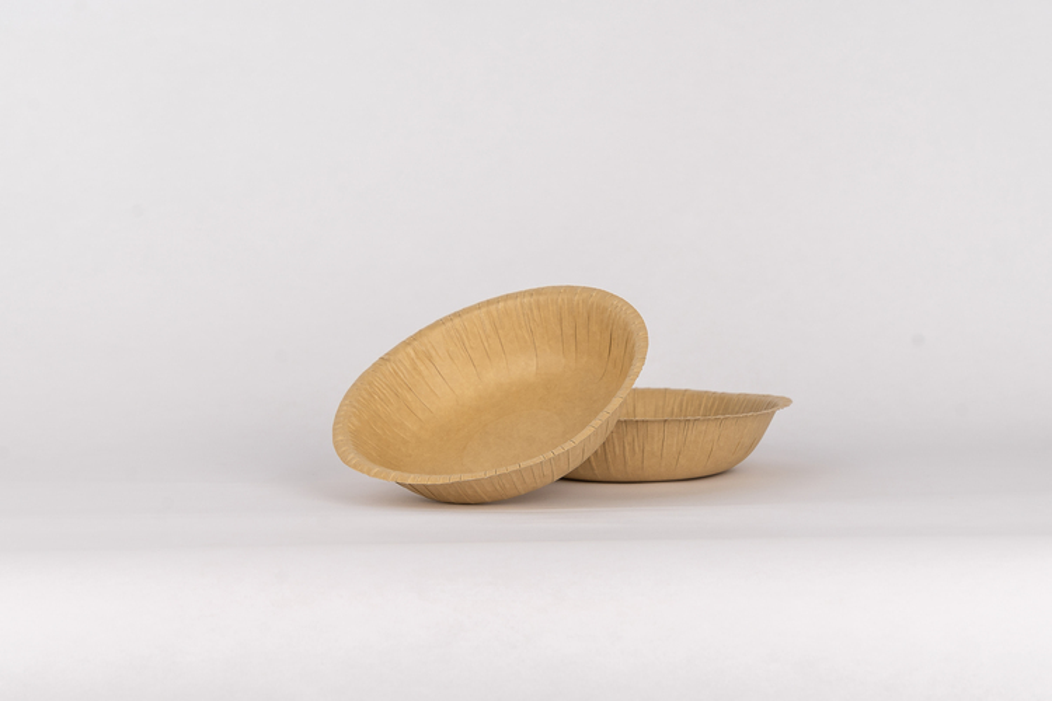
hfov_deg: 19.5
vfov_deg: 13.0
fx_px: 3068
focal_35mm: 105
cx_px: 526
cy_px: 350
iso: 320
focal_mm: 70
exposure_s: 1/100
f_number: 10
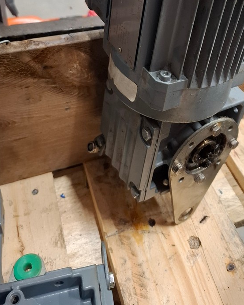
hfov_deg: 37.6
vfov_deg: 43.5
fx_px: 352
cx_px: 172
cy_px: 41
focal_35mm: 39
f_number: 1.8
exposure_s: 1/33
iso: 400
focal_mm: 5.54
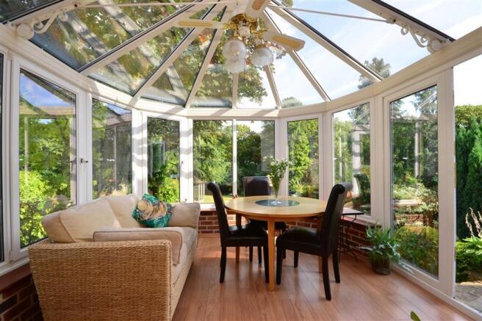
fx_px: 201
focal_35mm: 15
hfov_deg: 100.4
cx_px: 241
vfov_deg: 77.3
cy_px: 160
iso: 400
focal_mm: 10
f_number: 11
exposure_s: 1/80
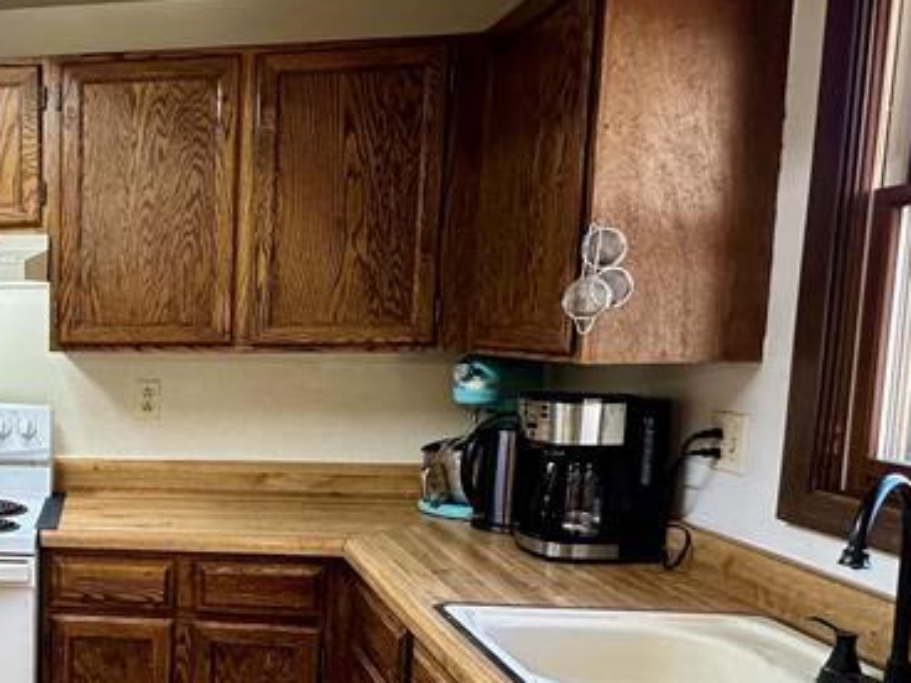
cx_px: -74
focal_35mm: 39
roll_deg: +0.0
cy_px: 450
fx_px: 1026
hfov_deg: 39.7
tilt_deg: -6.6
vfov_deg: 36.5
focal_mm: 2.22
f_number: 2.2
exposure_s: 1/60
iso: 160
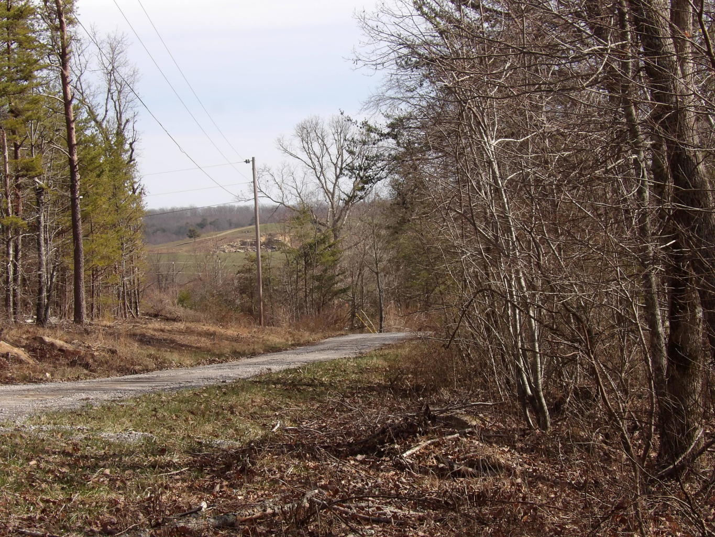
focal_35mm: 102
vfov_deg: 14.5
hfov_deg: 19.3
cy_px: 268
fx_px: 2107
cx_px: 358
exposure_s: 1/175
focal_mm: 18.2
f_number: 7.2
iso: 100
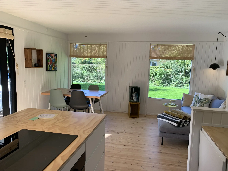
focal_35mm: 26
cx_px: 114
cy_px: 86
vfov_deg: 53.1
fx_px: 171
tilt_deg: -8.1
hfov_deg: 67.3
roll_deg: -2.3
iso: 25
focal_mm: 4.25
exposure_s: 1/122
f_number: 1.8
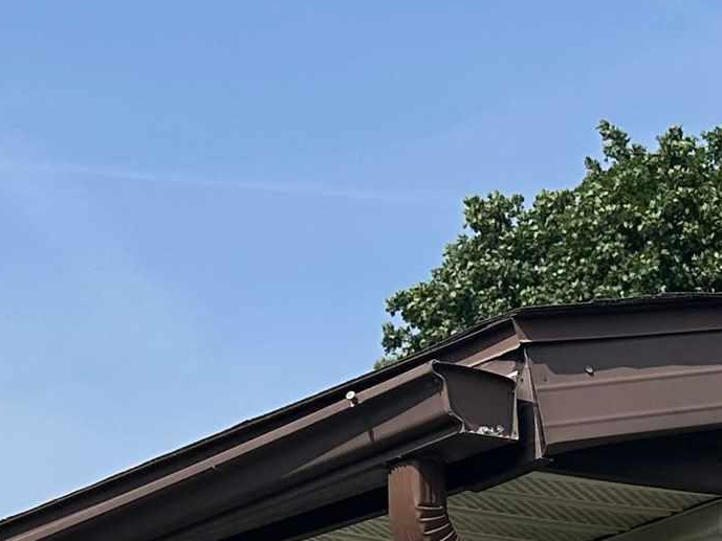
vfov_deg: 12.8
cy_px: 901
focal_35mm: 107
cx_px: 784
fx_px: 2232
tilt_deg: -0.6
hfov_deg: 17.8
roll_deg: +2.0
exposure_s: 1/5848
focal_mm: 6.86
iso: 80
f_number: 1.78
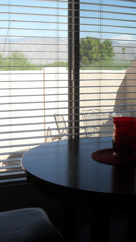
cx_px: 79
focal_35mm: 51
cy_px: 121
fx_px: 327
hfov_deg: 23.5
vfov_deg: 40.6
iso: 100
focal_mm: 6.2
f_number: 8.9
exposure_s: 1/60
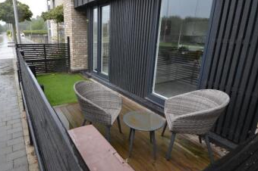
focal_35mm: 21
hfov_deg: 80.7
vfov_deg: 59.3
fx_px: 150
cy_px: 78
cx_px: 109
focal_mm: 10
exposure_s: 1/125
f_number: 5.6
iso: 220
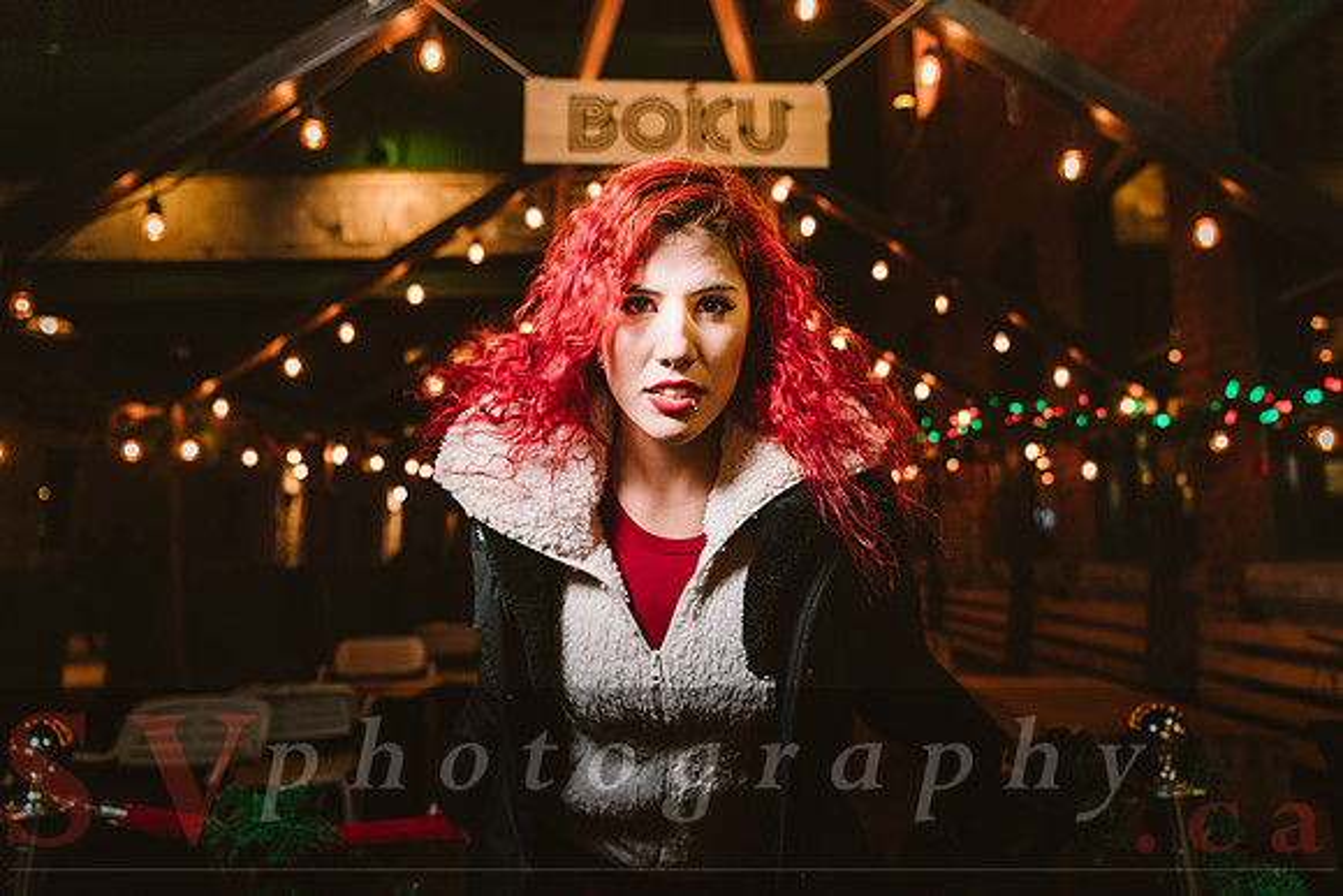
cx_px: 679
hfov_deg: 69.7
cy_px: 428
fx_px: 964
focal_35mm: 26
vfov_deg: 49.8
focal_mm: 24
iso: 800
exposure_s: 1/40
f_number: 2.8
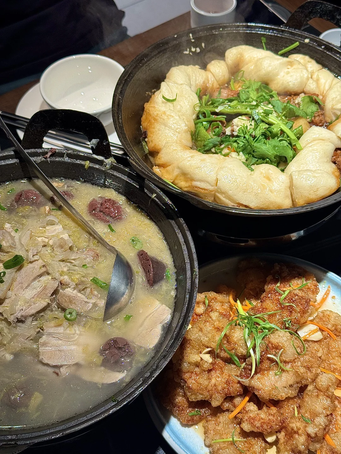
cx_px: 170
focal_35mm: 48
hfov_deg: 30.3
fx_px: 630
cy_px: 227
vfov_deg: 39.7
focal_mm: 6.76
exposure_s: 1/100
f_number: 1.78
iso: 50
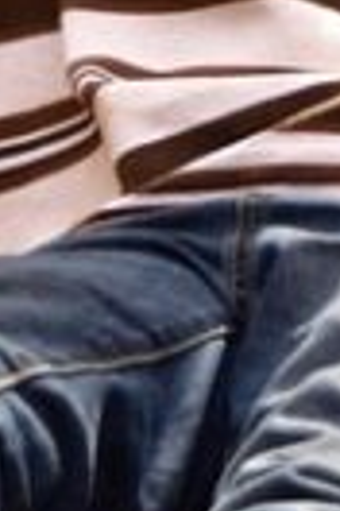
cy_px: -50
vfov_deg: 6.5
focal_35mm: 315
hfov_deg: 4.4
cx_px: 257
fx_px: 4461
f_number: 3
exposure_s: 1/8000
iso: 720
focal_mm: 27
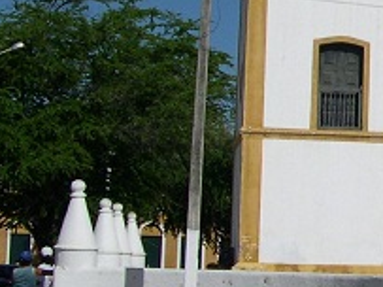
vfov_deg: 9.8
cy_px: -15
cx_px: 660
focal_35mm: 150
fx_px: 1659
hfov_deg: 12.2
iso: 100
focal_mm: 8
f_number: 7.6
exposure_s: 1/708
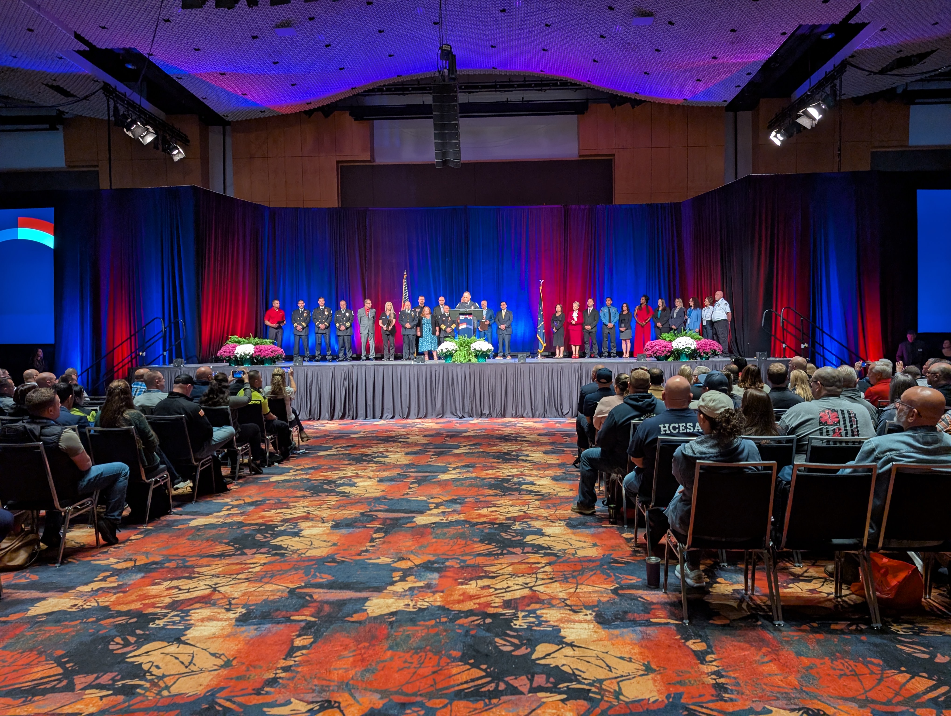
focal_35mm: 24
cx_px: 476
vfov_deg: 56.9
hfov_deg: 71.5
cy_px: 358
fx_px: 660
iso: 316
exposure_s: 1/40
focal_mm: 6.9
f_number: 1.68
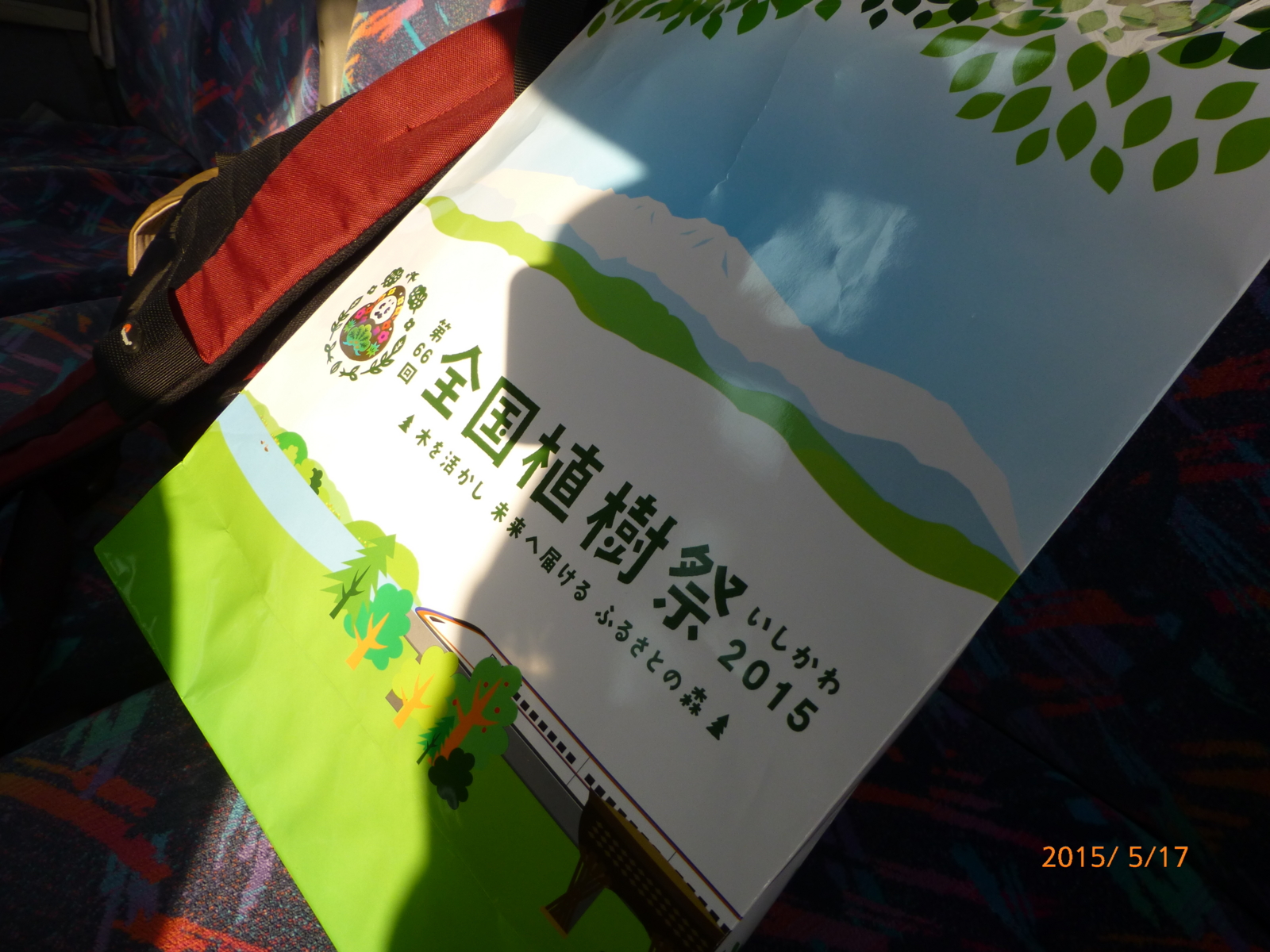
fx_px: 881
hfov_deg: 71.6
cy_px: 476
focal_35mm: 24
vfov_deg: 56.8
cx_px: 635
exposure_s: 1/125
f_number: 4
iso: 100
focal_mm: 4.3
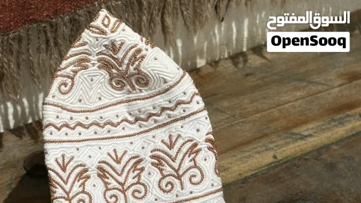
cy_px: 134
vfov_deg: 22.5
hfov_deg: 39.2
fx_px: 507
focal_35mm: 53
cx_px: 181
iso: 160
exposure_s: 1/50
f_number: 1.78
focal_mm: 6.86
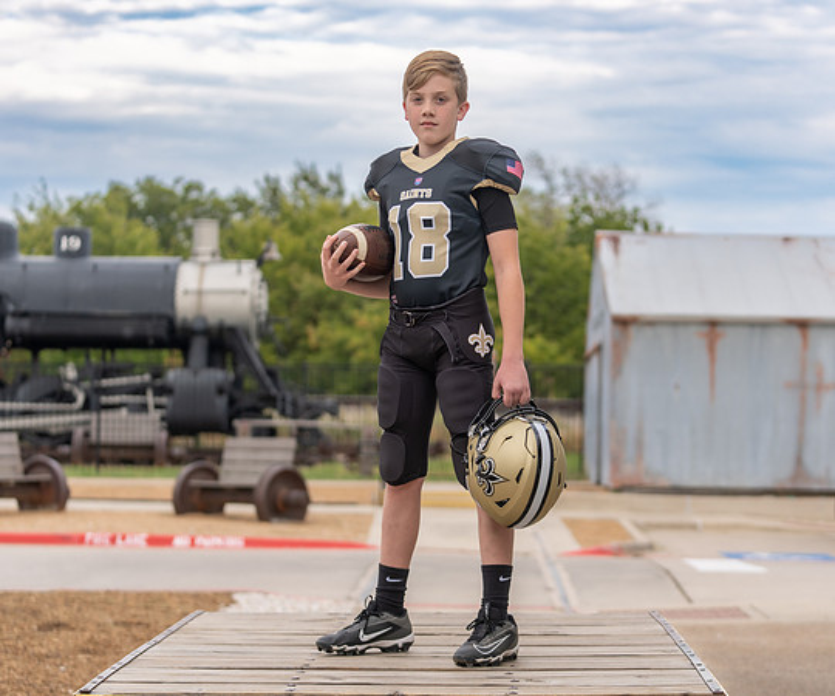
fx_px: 2119
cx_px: 450
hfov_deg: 22.3
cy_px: 351
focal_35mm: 84
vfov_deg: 18.7
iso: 100
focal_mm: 70
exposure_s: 1/400
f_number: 2.8
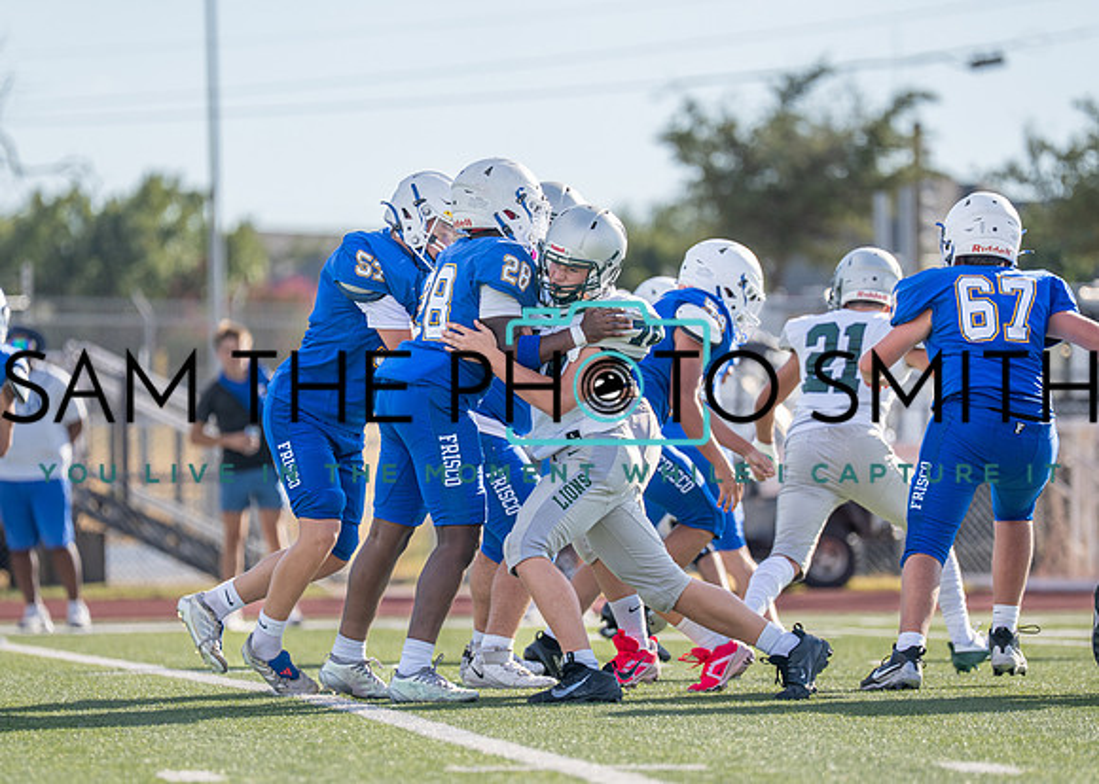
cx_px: 516
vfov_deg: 5.0
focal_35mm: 287
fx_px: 8964
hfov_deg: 7.0
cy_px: 425
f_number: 2.8
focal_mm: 200
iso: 100
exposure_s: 1/2000
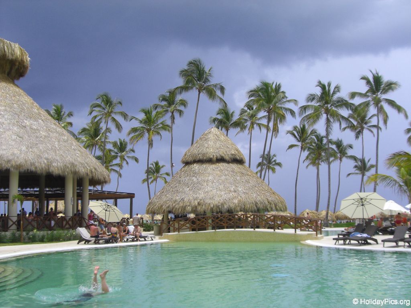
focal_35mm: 38
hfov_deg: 49.0
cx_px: 206
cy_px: 154
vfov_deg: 37.7
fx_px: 451
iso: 64
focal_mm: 6.2
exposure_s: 1/160
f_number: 8
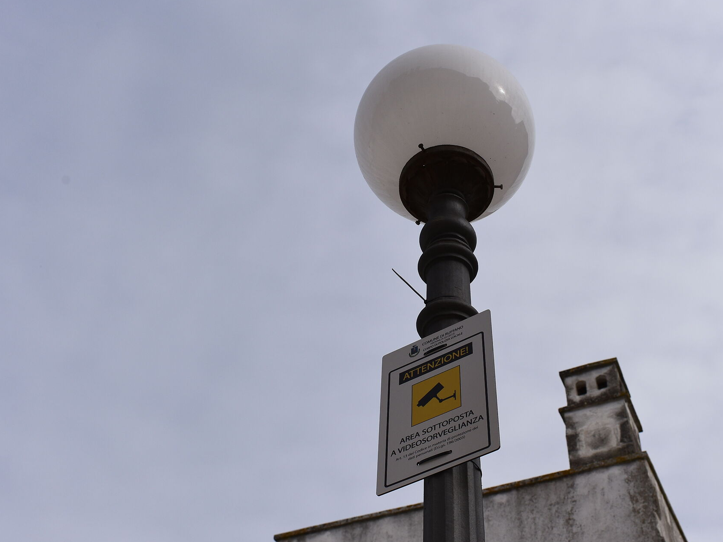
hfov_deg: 39.4
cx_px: 451
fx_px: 1002
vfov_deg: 30.2
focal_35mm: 48
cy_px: 249
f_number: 9.5
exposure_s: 1/2000
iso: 500
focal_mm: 35
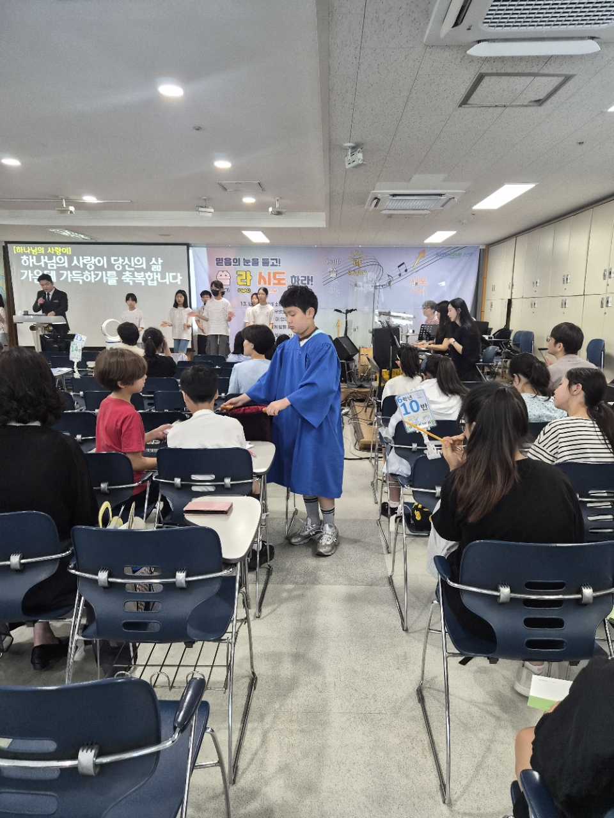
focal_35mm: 23
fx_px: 544
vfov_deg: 73.9
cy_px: 409
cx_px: 307
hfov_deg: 58.9
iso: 320
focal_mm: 5.4
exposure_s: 1/120
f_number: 1.8
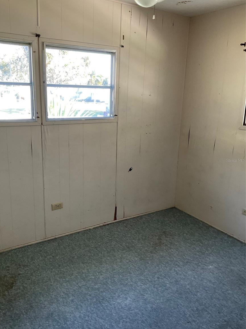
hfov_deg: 46.8
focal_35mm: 30
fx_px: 284
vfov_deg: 60.0
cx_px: 119
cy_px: 160
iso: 80
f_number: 1.8
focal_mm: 3
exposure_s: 1/60
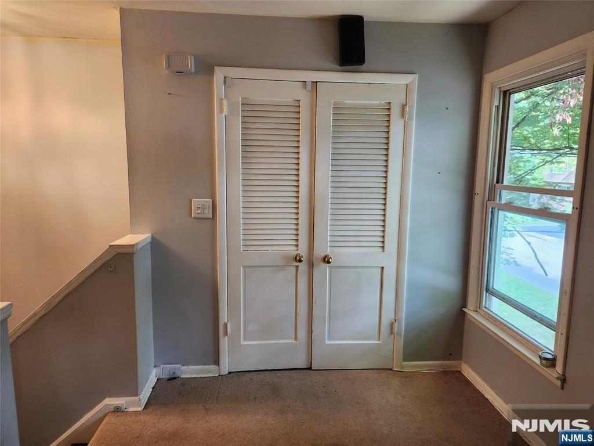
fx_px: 395
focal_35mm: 23
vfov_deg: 58.9
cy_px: 223
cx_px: 297
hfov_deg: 73.9
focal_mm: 5.4
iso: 320
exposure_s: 1/120
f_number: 1.8
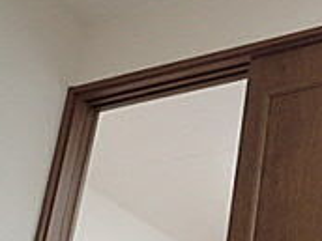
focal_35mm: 93
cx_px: 477
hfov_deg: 18.7
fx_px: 865
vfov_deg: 15.3
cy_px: 286
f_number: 2
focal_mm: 4.5
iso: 160
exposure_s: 1/60
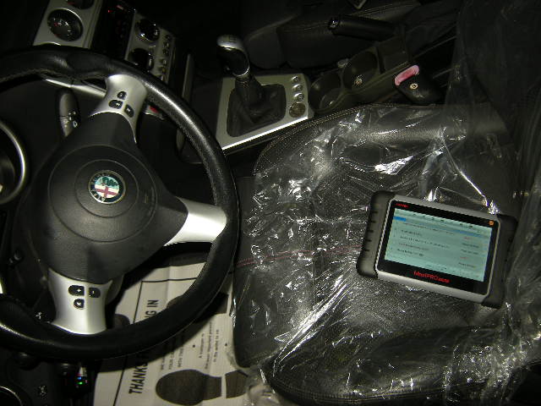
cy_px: 203
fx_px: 438
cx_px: 270
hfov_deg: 63.4
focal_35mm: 28
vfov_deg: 49.7
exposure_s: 1/60
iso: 64
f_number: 2.8
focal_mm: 4.7
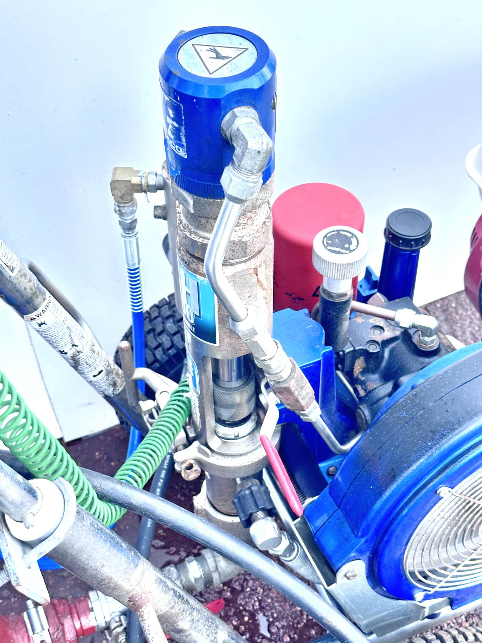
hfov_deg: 30.3
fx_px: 891
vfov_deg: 39.7
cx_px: 241
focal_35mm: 48
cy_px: 322
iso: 100
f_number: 1.78
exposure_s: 1/60
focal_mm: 6.86
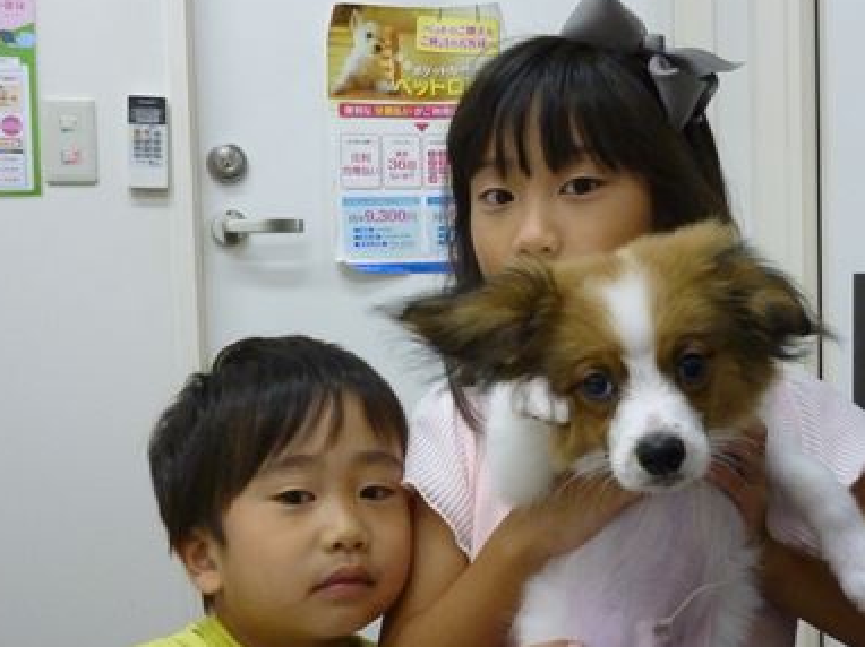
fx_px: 1099
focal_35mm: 44
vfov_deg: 32.8
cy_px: 348
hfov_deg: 42.8
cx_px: 503
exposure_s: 1/60
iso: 400
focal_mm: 5
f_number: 3.1
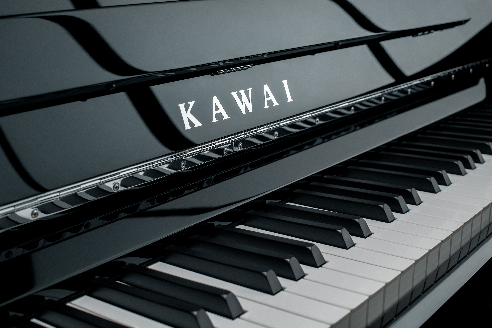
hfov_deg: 39.6
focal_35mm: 50
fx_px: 683
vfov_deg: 27.0
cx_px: 246
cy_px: 164
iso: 400
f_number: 11
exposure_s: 1/6
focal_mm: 50
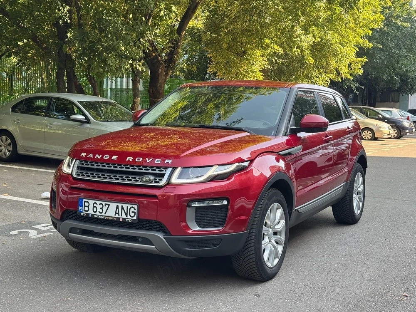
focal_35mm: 48
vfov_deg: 30.3
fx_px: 577
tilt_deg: -4.4
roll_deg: -0.1
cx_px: 208
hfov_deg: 39.7
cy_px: 156
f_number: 1.78
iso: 64
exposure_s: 1/269
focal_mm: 6.76
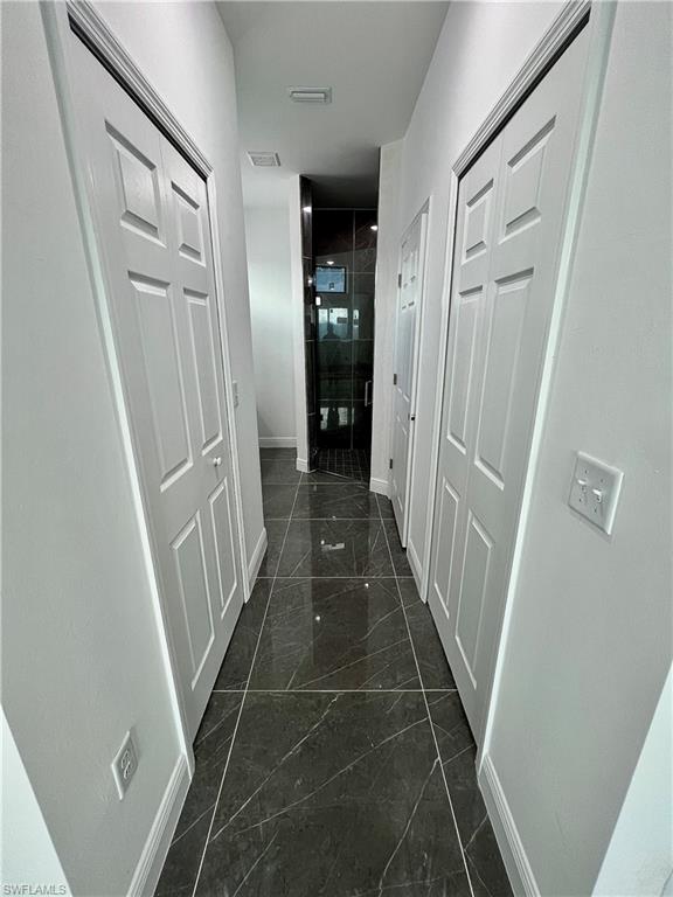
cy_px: 448
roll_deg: +1.1
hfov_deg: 89.9
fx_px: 337
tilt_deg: -17.0
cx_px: 336
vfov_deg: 106.2
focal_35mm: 13
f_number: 1.8
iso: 125
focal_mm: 1.57
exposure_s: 1/120
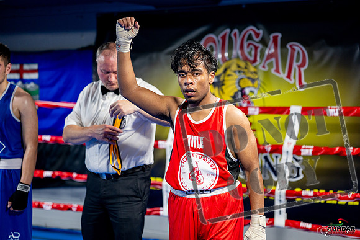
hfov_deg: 28.8
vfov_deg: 19.5
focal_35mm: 70
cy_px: 120
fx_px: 700
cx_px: 180
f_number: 2
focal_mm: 70
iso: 1250
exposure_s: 1/320
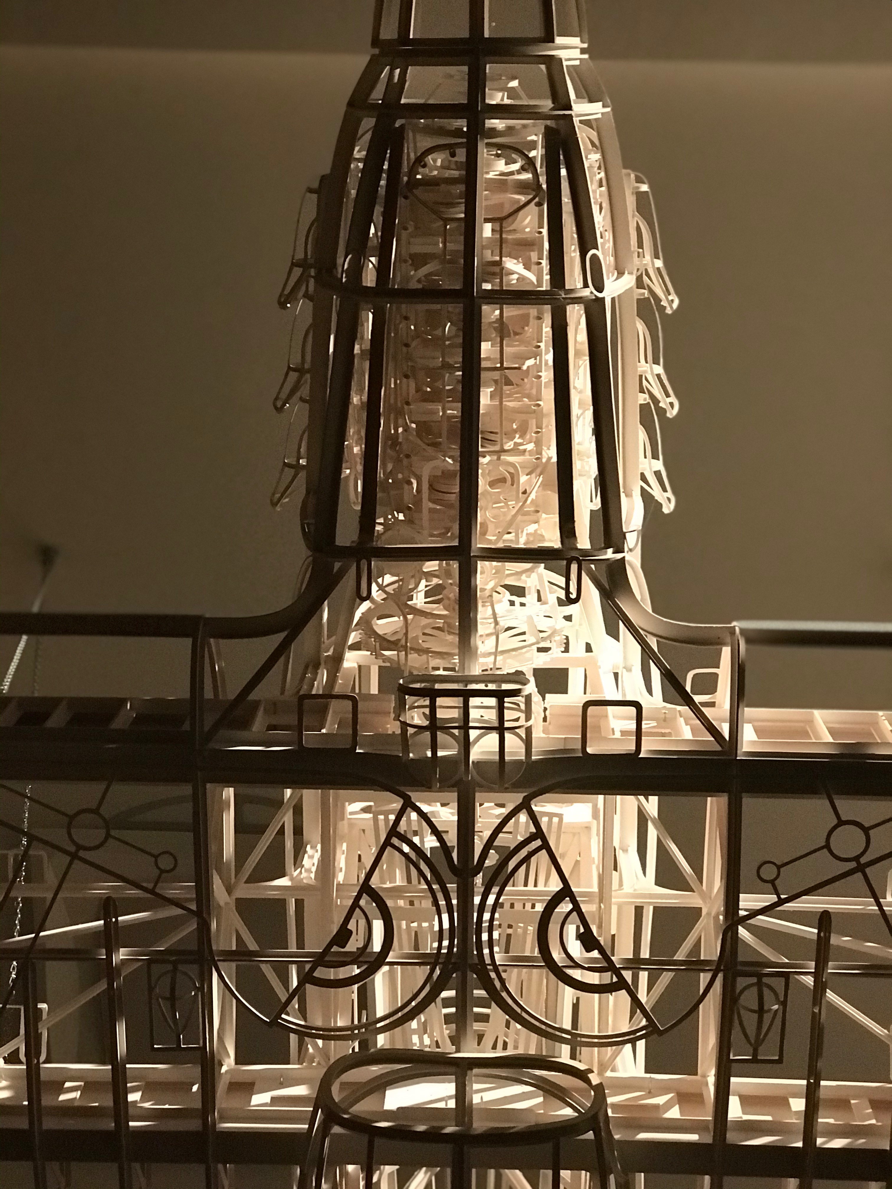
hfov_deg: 25.7
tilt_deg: +71.6
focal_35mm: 57
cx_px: 446
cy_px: 594
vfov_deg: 33.8
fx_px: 1958
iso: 1000
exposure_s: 1/50
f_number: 2.8
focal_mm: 6.6
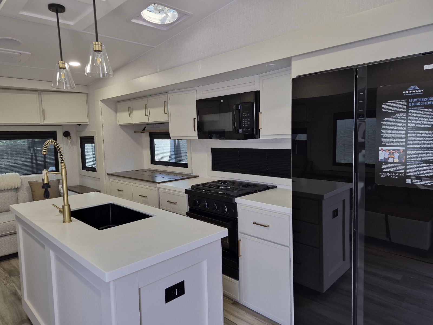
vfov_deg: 58.9
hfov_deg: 73.9
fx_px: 288
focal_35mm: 23
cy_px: 162
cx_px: 216
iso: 100
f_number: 1.8
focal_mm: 5.4
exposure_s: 1/53.2
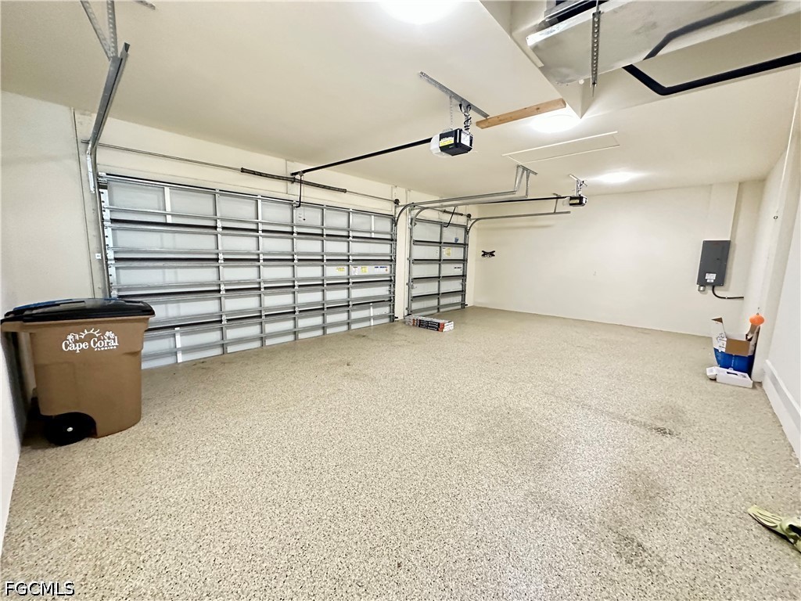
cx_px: 400
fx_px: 324
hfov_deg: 102.1
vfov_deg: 85.7
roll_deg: -2.5
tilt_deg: -9.4
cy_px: 300
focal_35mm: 14
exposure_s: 1/40
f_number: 2.2
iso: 1000
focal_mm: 2.22
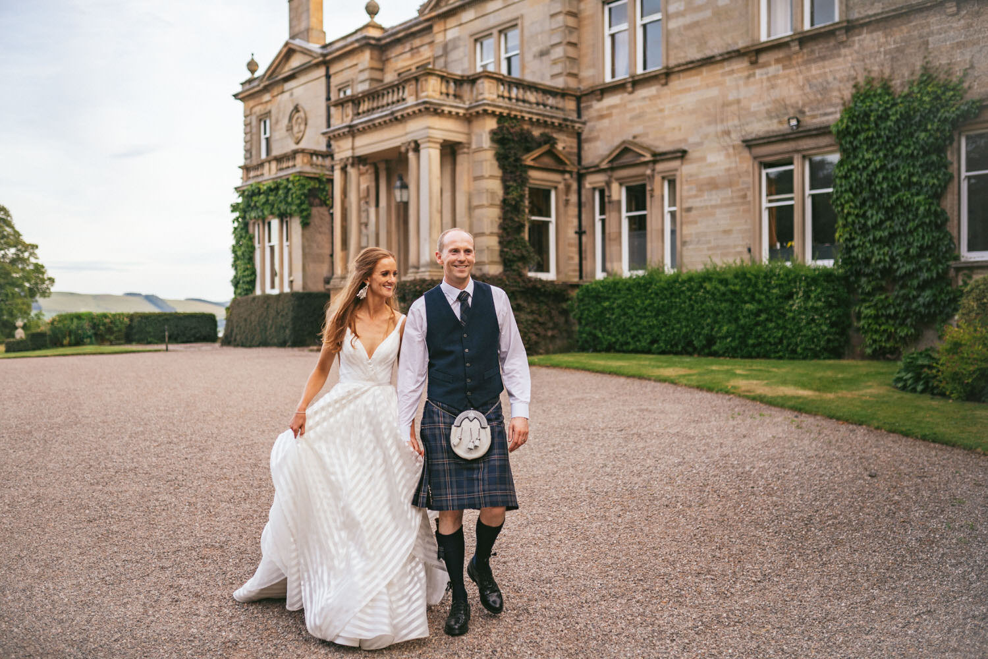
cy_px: 330
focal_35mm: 35
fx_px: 960
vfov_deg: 37.9
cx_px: 494
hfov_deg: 54.4
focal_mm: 35
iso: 100
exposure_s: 1/500
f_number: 1.8
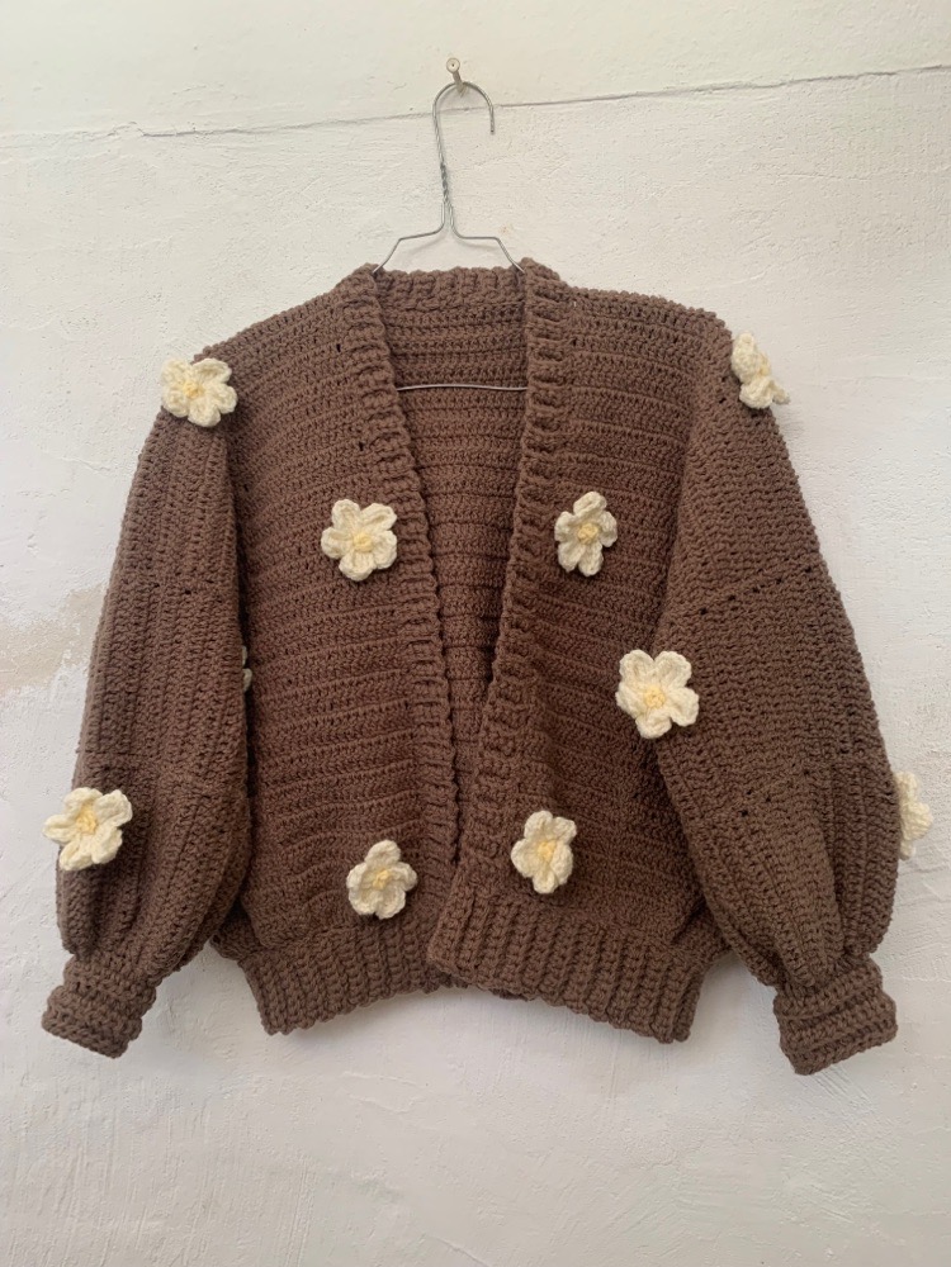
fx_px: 952
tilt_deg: -3.9
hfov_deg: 53.1
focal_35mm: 26
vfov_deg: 67.3
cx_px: 476
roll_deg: +0.1
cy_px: 634
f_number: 1.8
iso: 100
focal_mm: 4.25
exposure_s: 1/84
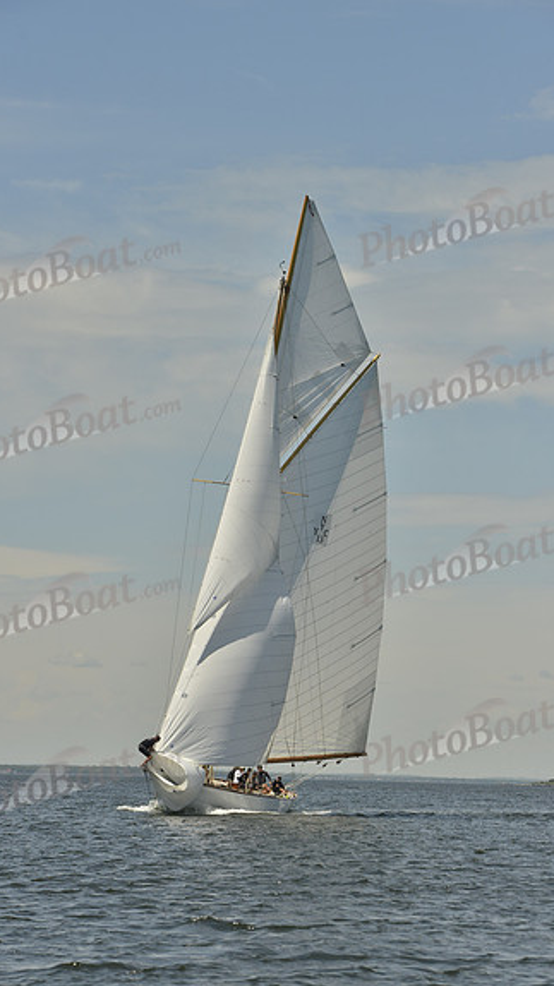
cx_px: 270
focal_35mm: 129
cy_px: 496
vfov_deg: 16.6
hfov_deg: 9.4
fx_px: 3372
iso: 280
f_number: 10
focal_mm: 122
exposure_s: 1/1600
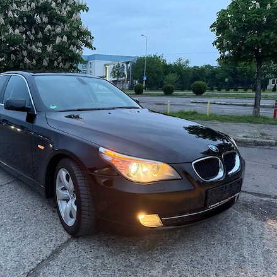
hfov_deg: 54.7
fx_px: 263
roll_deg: +0.2
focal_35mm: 29
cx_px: 98
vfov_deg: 55.6
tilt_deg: -9.8
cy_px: 136
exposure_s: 1/53
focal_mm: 6.76
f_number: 1.78
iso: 800
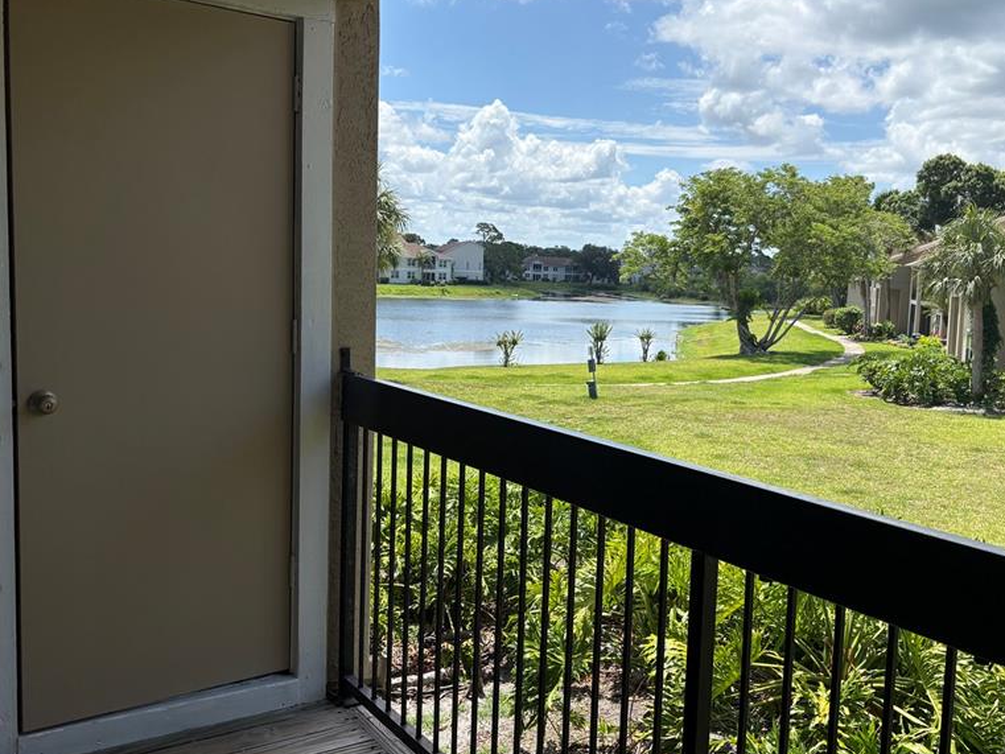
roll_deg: -2.3
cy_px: 372
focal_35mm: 35
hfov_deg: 52.3
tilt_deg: -5.6
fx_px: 1016
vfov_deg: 40.7
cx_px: 592
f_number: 1.6
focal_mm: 5.96
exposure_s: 1/3623
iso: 50
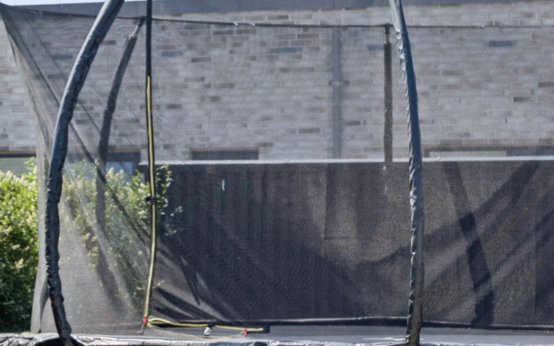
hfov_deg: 14.5
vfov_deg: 9.1
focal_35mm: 144
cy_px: 266
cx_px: 195
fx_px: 2174
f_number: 5
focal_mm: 35
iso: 200
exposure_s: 1/1250
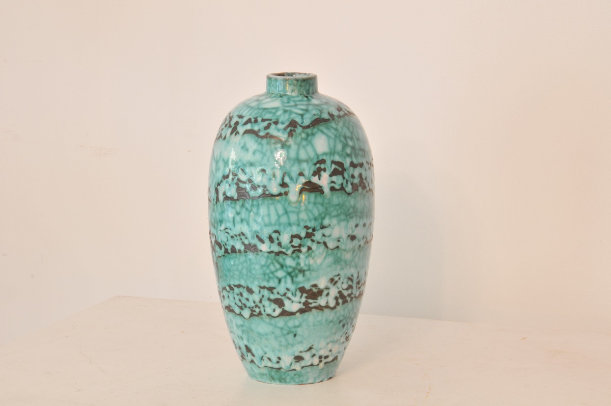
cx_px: 306
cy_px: 203
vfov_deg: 11.4
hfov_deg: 17.1
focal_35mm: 120
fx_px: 2034
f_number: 18
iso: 200
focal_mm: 80
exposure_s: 3
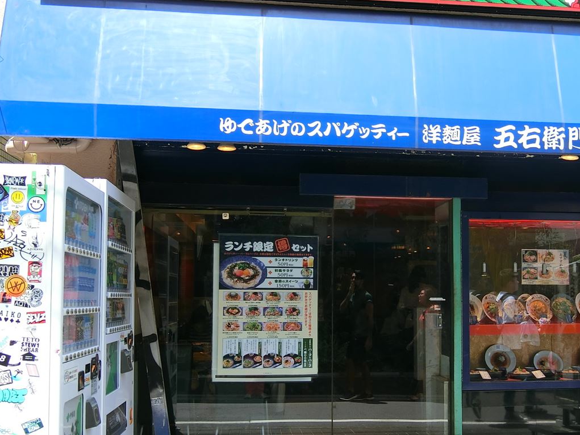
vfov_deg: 30.8
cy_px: 267
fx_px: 788
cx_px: 382
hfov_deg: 40.0
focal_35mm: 47
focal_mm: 6.4
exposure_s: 1/320
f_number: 3.3
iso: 80
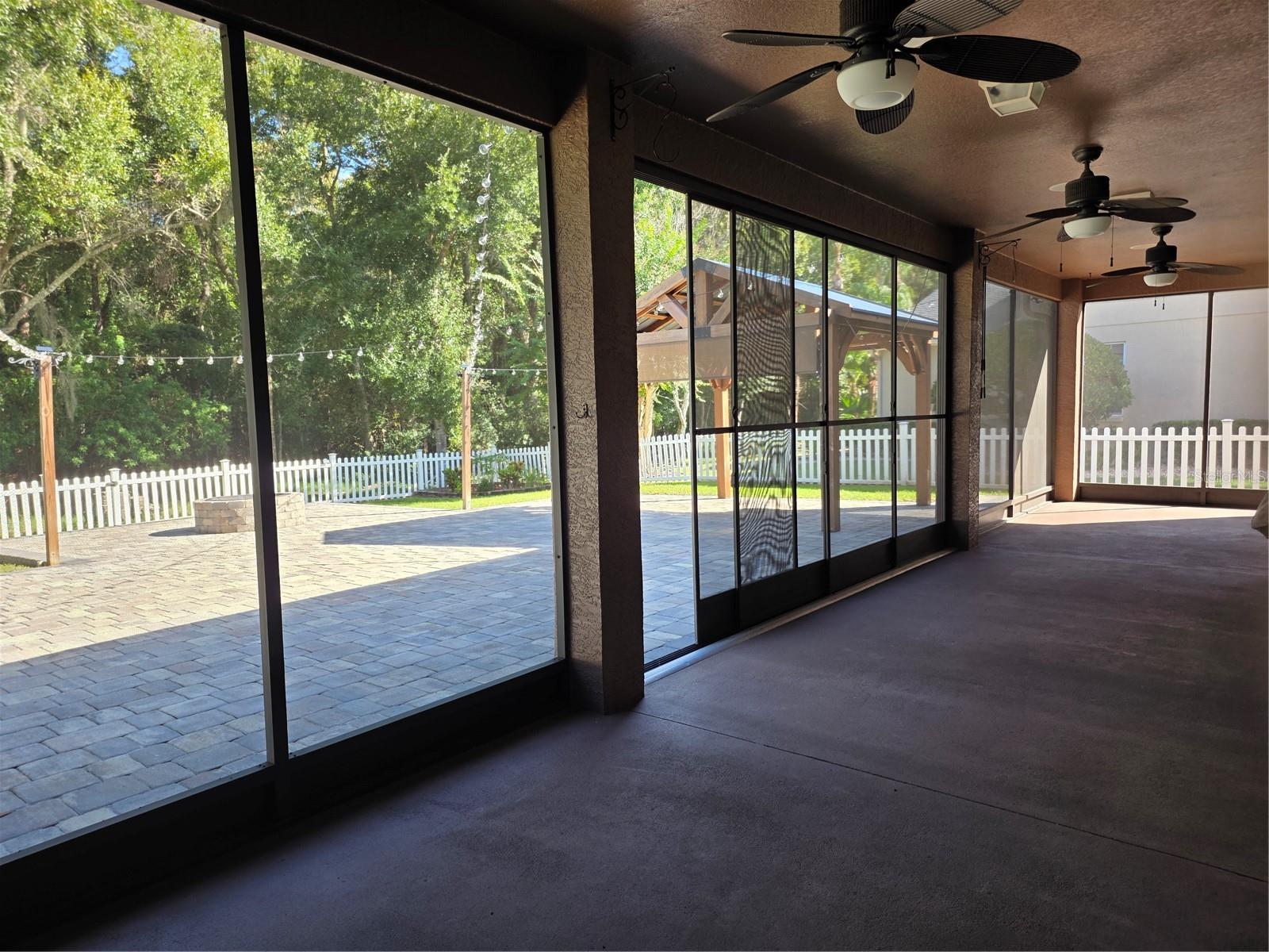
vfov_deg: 58.9
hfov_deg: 73.9
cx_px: 634
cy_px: 476
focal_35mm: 23
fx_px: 843
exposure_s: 1/180
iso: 40
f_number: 1.7
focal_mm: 6.25
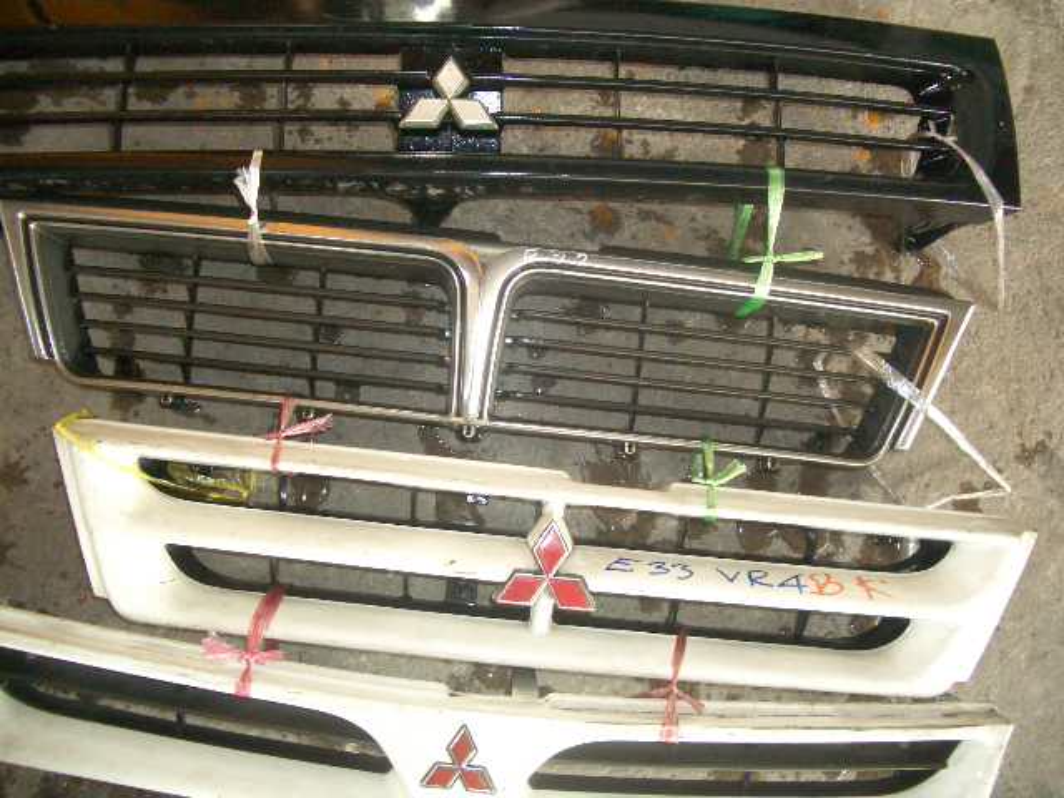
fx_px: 1076
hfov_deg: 52.6
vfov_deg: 40.7
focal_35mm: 35
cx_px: 532
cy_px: 399
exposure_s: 1/60
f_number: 2.6
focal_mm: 5.8
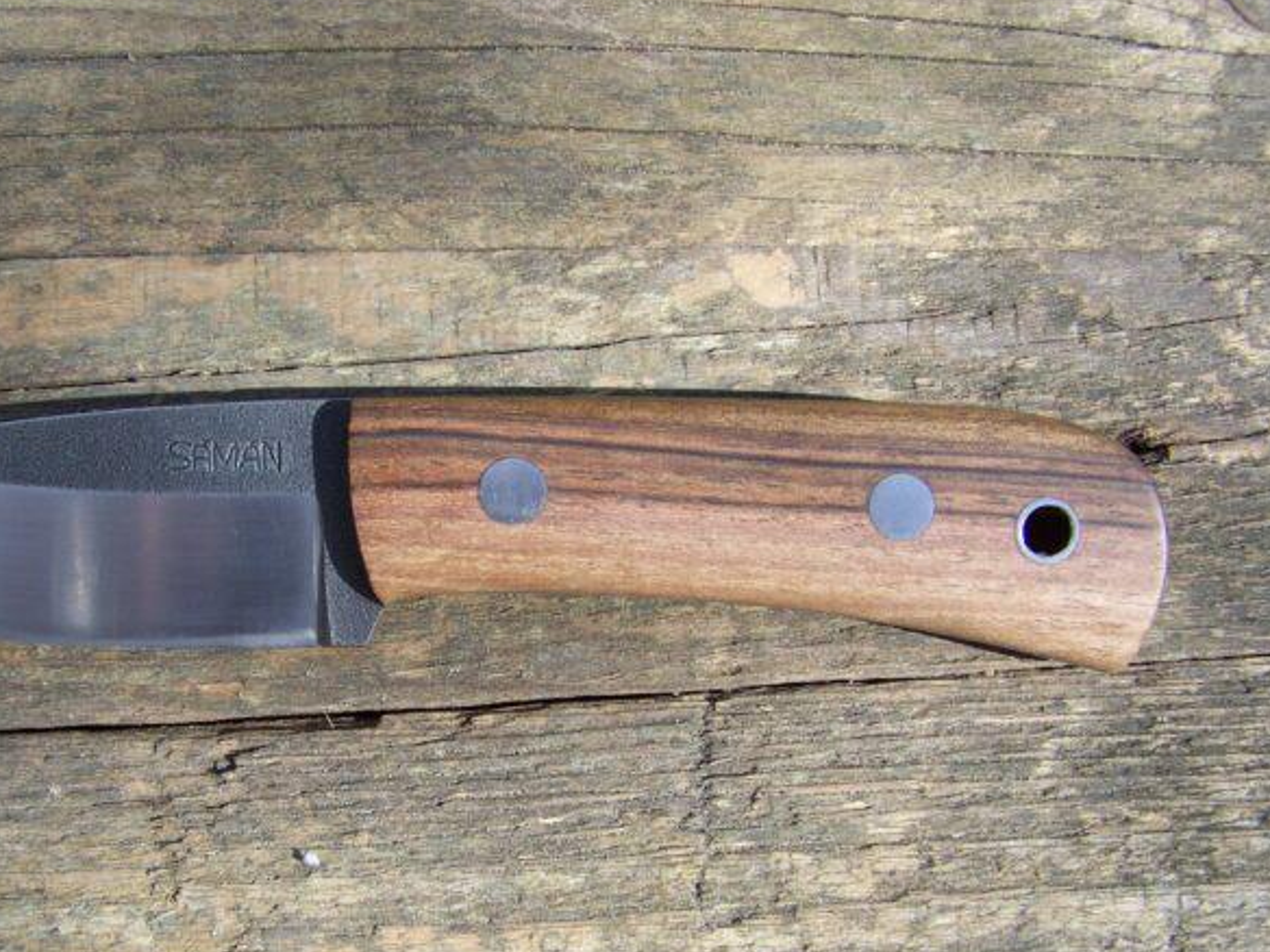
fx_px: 1834
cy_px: 556
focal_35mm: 50
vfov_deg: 29.1
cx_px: 444
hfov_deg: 37.8
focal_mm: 6.3
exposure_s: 1/320
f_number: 4
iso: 64
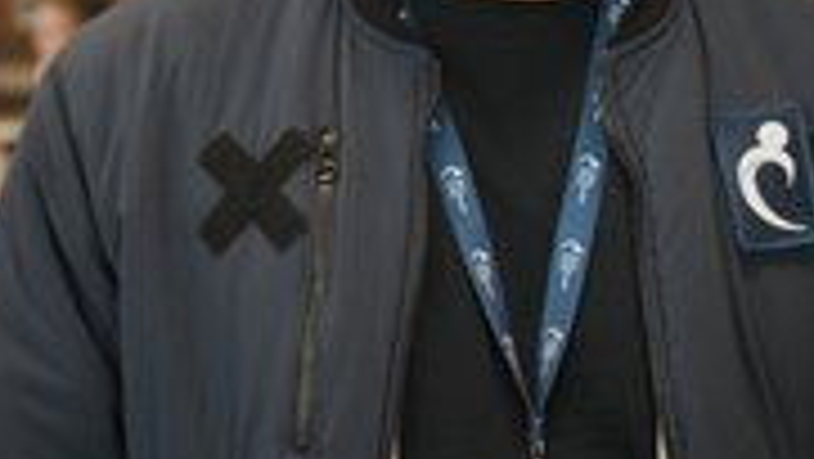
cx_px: 441
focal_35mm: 104
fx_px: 2246
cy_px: -68
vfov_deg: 11.5
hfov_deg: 20.5
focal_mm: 45
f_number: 3.2
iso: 800
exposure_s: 1/100
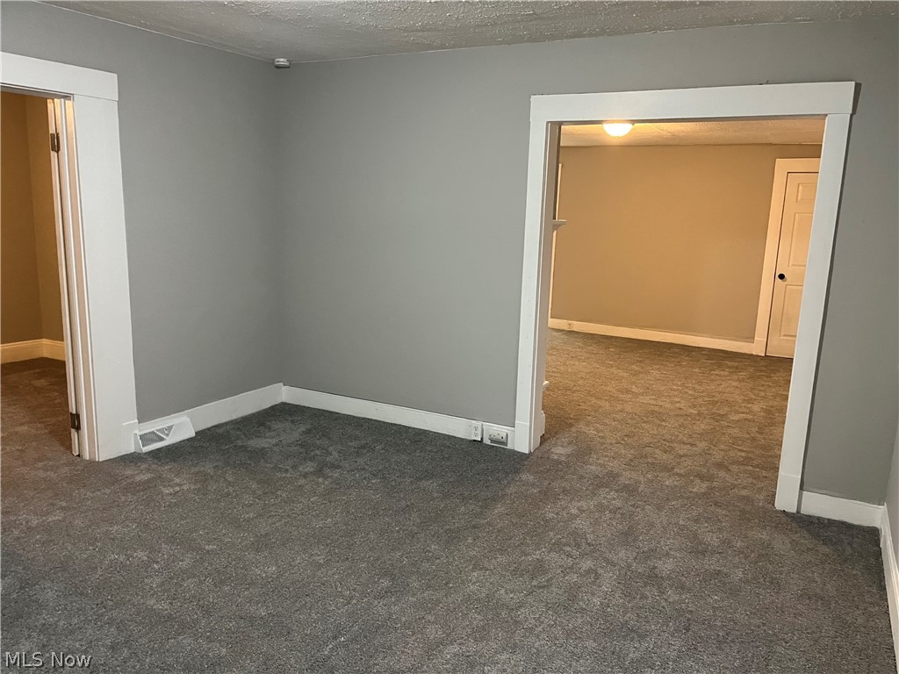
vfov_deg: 53.1
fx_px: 675
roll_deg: -2.6
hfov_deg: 67.3
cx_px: 450
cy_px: 337
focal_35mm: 26
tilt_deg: -10.3
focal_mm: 5.1
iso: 400
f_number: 1.6
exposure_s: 1/60
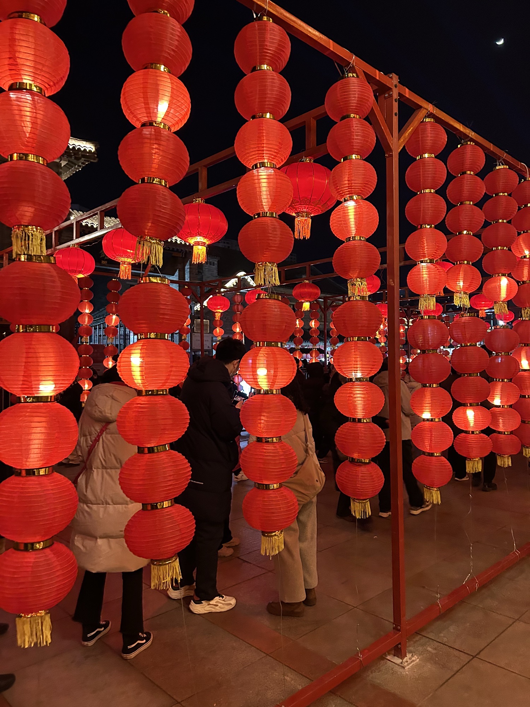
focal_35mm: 26
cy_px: 354
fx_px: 531
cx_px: 265
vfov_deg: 67.3
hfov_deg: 53.1
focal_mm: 5.7
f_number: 1.5
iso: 500
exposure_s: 1/45
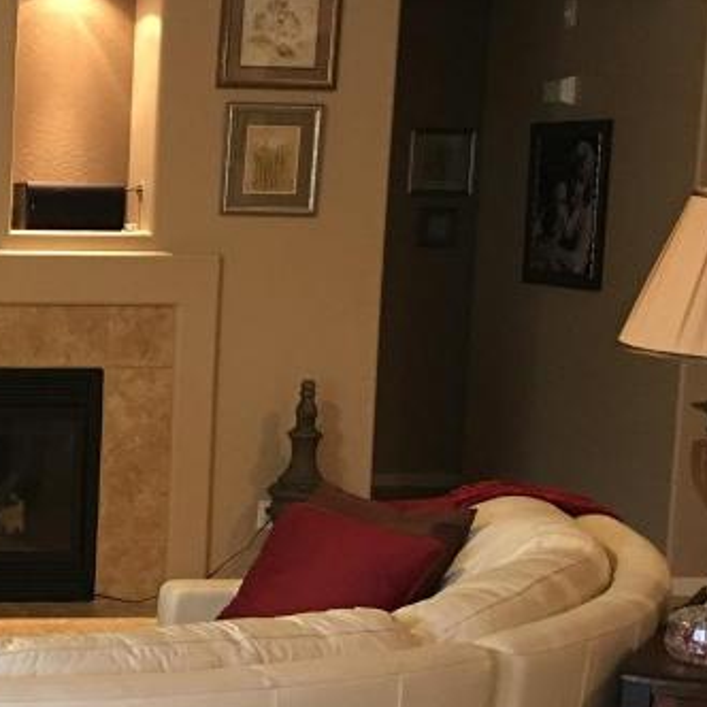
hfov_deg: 20.0
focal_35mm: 79
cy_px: 434
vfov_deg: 21.9
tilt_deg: -6.6
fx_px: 1825
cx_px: -236
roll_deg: -1.4
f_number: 2.2
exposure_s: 1/10
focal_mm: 4.15
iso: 100
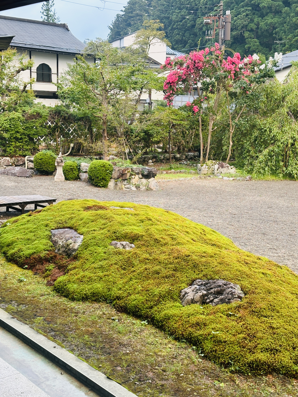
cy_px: 198
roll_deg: -2.1
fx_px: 551
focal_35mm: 48
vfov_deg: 39.7
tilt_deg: -9.4
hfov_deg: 30.3
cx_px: 149
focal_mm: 6.86
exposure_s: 1/60
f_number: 1.78
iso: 125
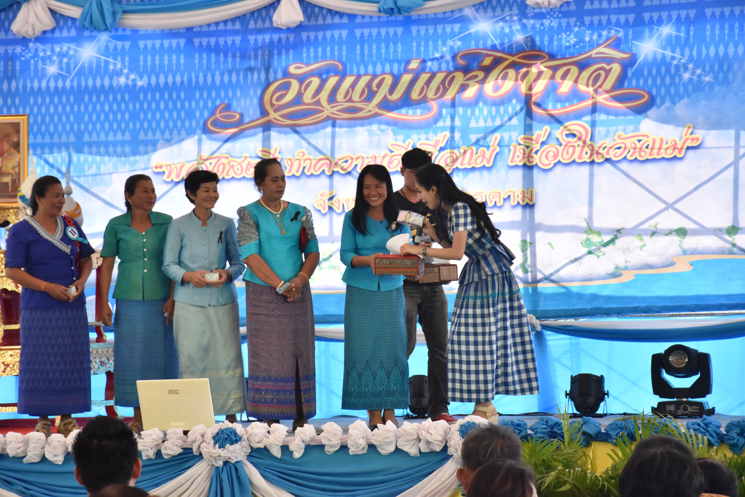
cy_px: 248
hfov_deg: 14.4
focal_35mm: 142
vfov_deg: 9.6
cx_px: 372
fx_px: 2949
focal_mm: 95
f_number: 8
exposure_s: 1/1600
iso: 2000
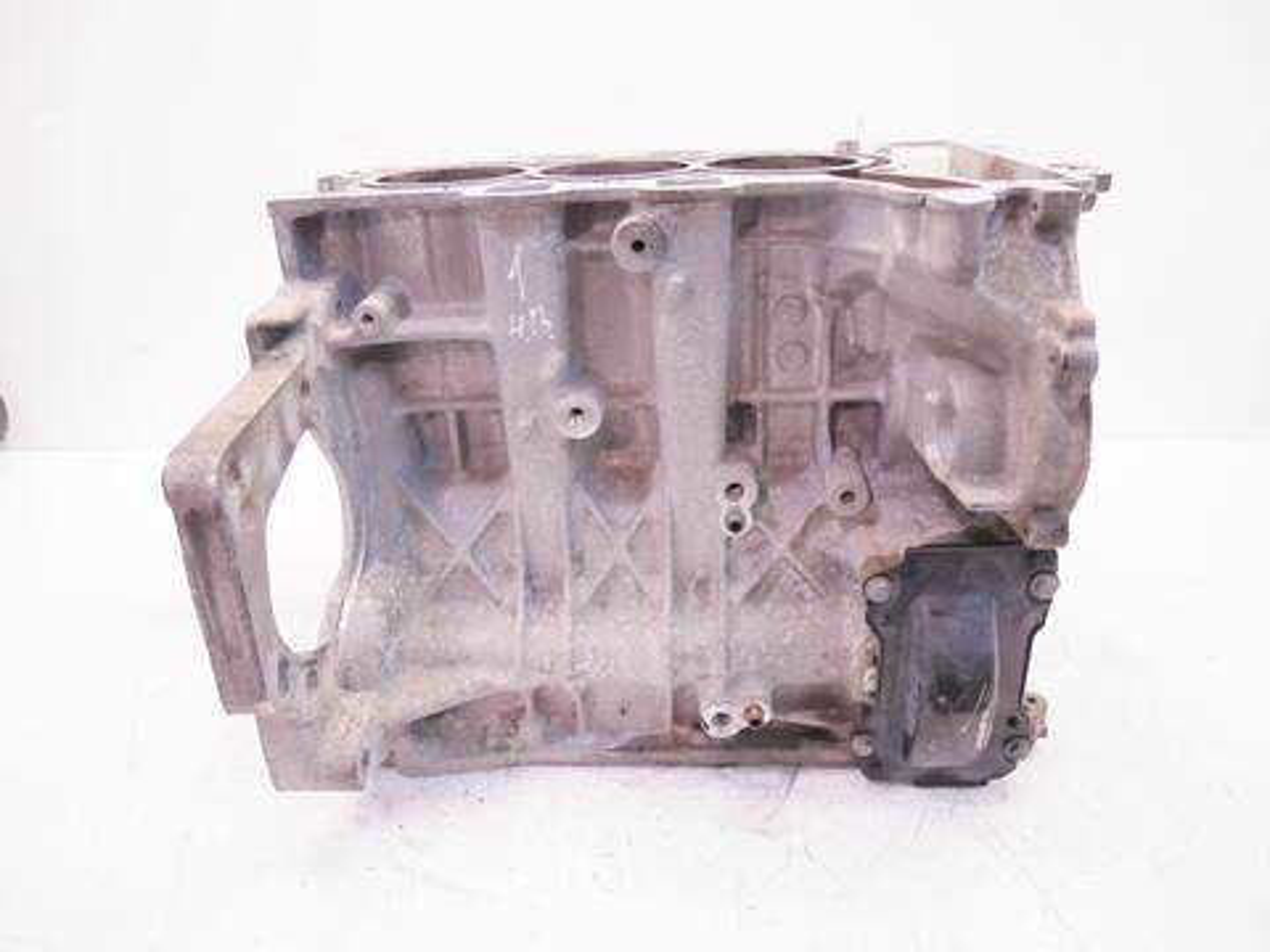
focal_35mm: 24
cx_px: 635
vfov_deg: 56.8
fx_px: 881
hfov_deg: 71.6
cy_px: 476
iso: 400
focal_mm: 12
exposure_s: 1/60
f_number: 3.5
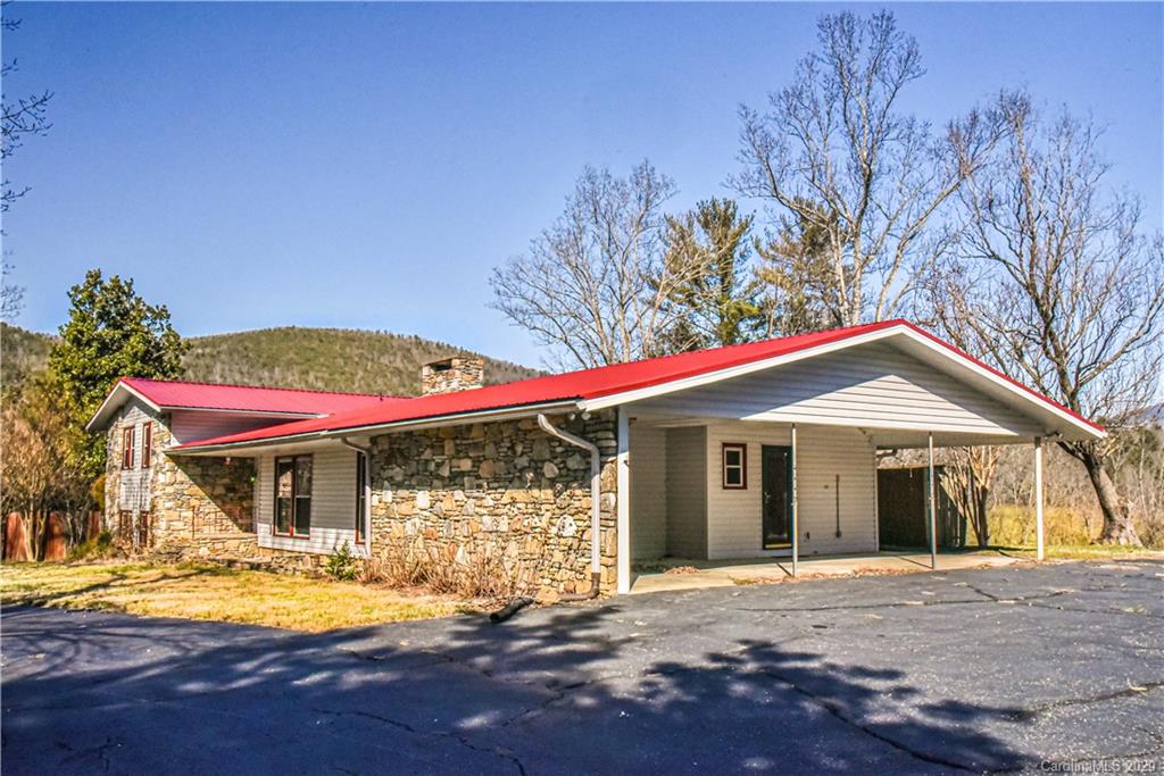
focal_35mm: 31
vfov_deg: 42.3
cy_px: 388
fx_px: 1002
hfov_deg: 60.3
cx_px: 582
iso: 4000
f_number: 22
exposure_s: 1/1250
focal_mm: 31
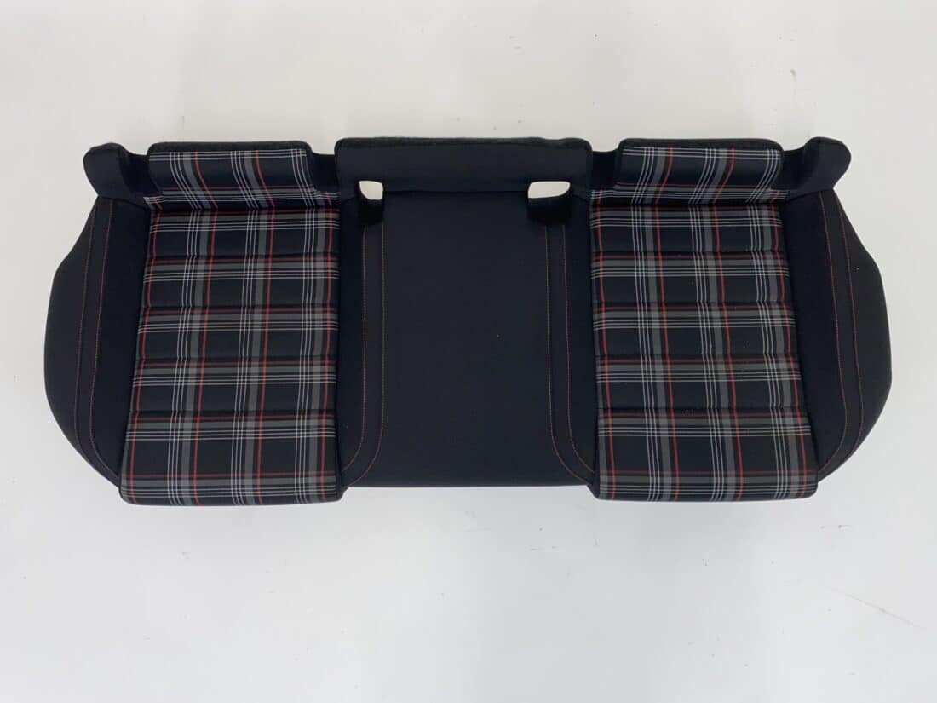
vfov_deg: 53.1
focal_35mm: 26
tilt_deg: -85.0
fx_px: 704
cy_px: 352
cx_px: 468
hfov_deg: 67.3
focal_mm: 4.25
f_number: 1.8
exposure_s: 1/100
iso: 40
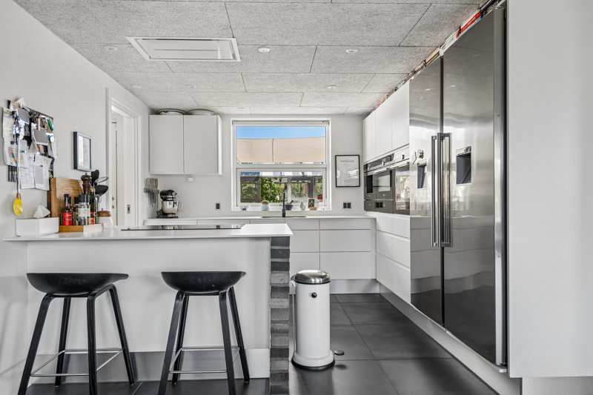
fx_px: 362
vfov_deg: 57.2
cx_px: 296
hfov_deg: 78.6
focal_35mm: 22
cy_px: 198
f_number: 5.6
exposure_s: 1/60
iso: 400
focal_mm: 22
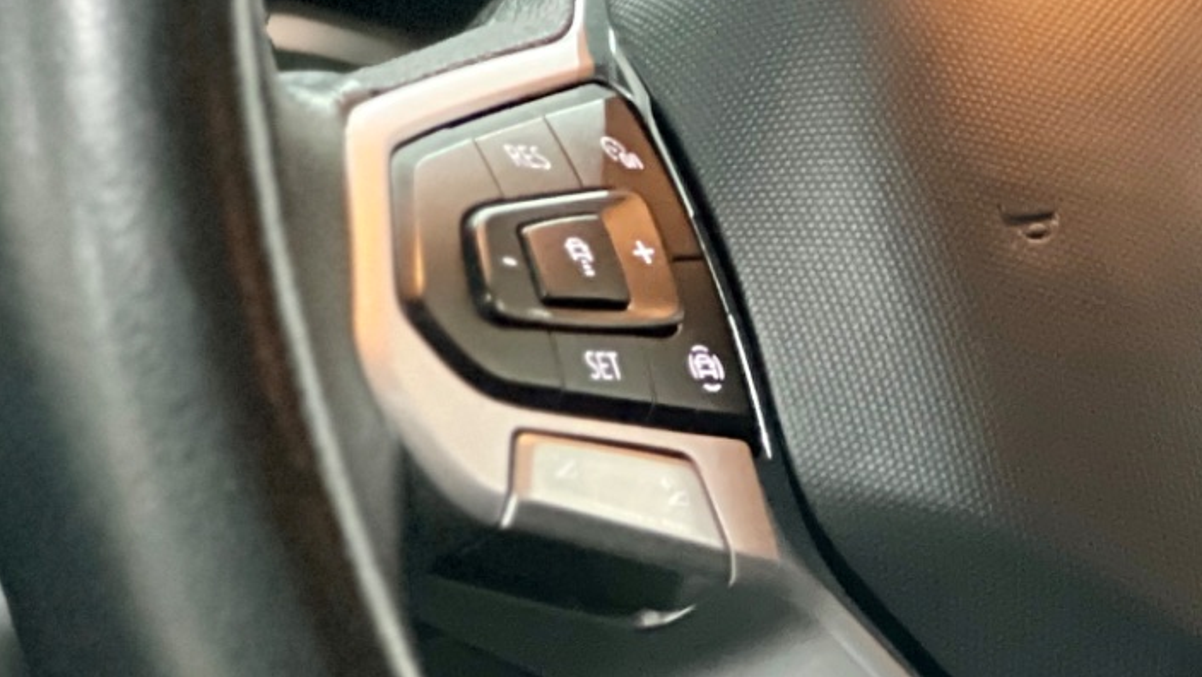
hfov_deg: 9.3
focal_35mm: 229
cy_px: 815
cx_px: 1366
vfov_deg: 5.3
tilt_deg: -15.3
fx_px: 7301
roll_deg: -0.5
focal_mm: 9
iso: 1000
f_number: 2.8
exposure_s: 1/15
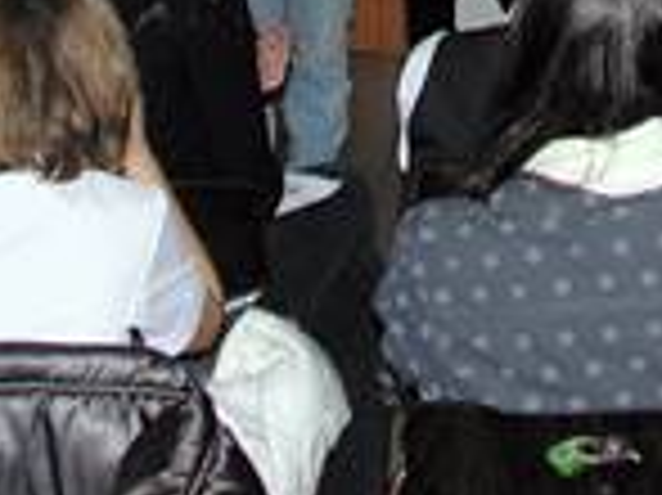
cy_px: -292
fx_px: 2522
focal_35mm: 132
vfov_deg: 10.7
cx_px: 457
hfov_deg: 14.9
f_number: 2.8
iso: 107
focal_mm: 9.5
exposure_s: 1/60.1
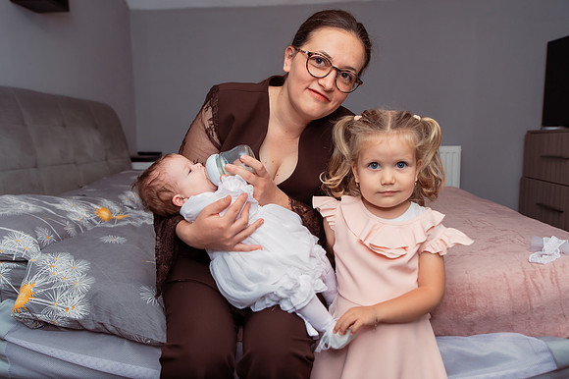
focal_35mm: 33
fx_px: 519
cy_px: 190
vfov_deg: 40.1
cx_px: 284
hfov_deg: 57.5
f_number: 3.5
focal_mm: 31
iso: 500
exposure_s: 1/250
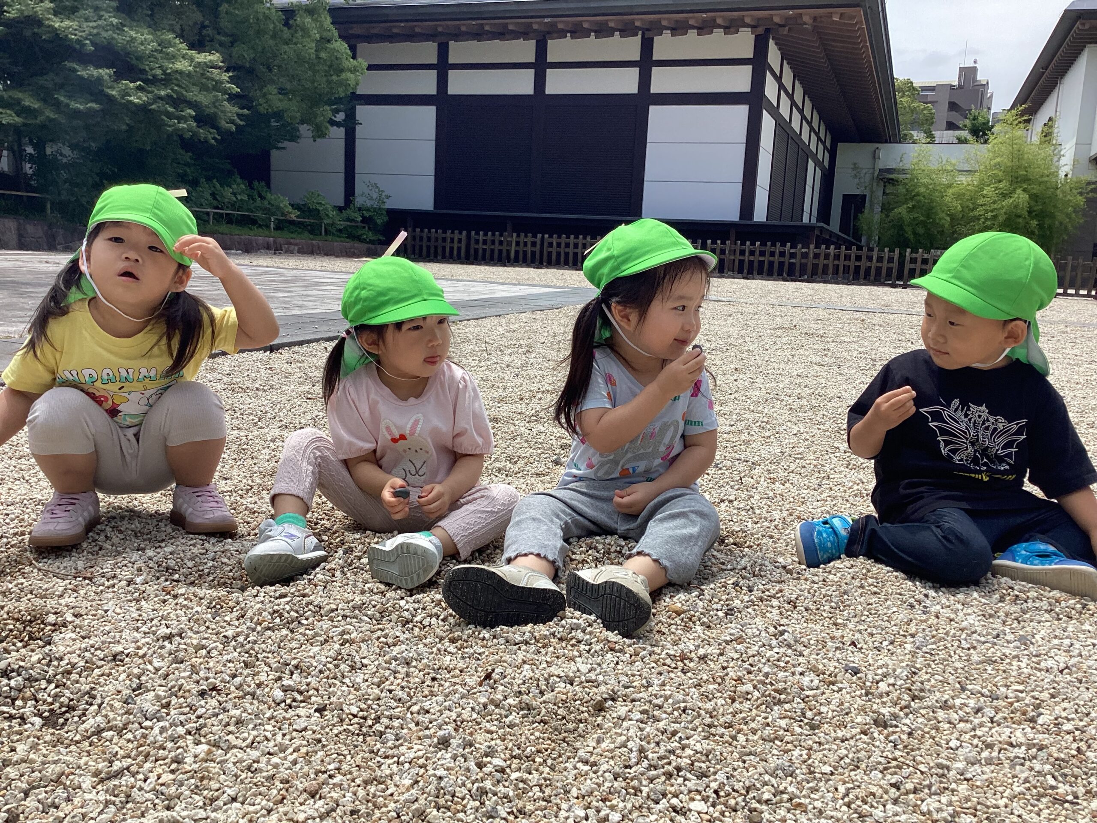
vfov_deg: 45.4
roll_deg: -2.7
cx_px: 548
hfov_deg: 58.4
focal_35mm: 31
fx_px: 982
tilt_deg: -10.0
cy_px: 412
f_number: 2.4
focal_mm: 3.3
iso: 25
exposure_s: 1/1335
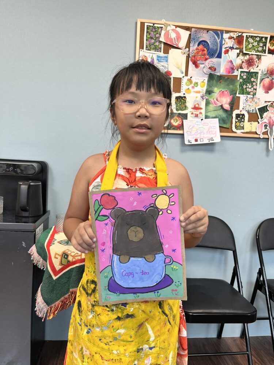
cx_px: 137
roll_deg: -4.9
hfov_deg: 53.1
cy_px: 182
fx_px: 274
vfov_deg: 67.3
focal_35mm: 26
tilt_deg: -5.4
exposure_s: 1/100
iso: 80
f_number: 1.6
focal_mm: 5.1
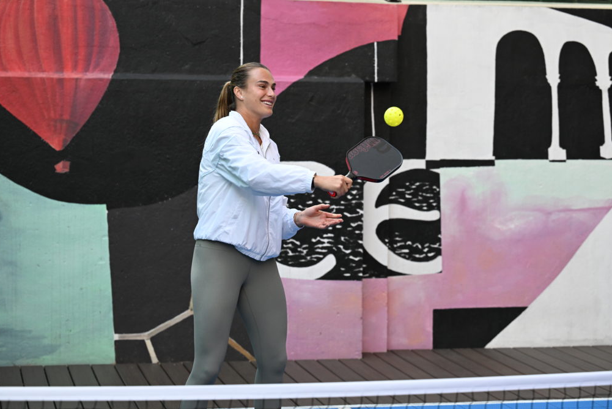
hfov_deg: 22.4
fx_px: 1547
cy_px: 204
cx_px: 306
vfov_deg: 15.0
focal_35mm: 91
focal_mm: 89
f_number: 4
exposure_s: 1/640
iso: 2000
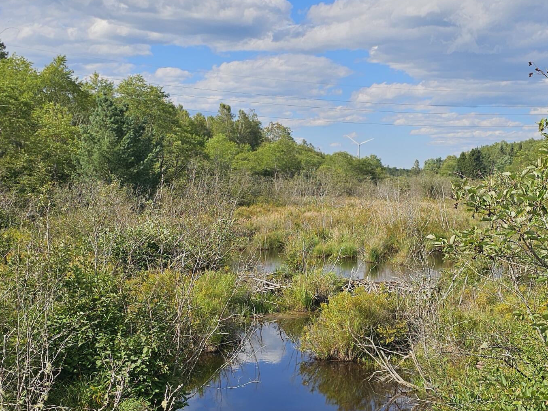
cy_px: 262
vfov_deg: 28.4
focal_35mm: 51
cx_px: 403
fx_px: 807
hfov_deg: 36.7
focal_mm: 6.3
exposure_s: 1/992
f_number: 1.7
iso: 10
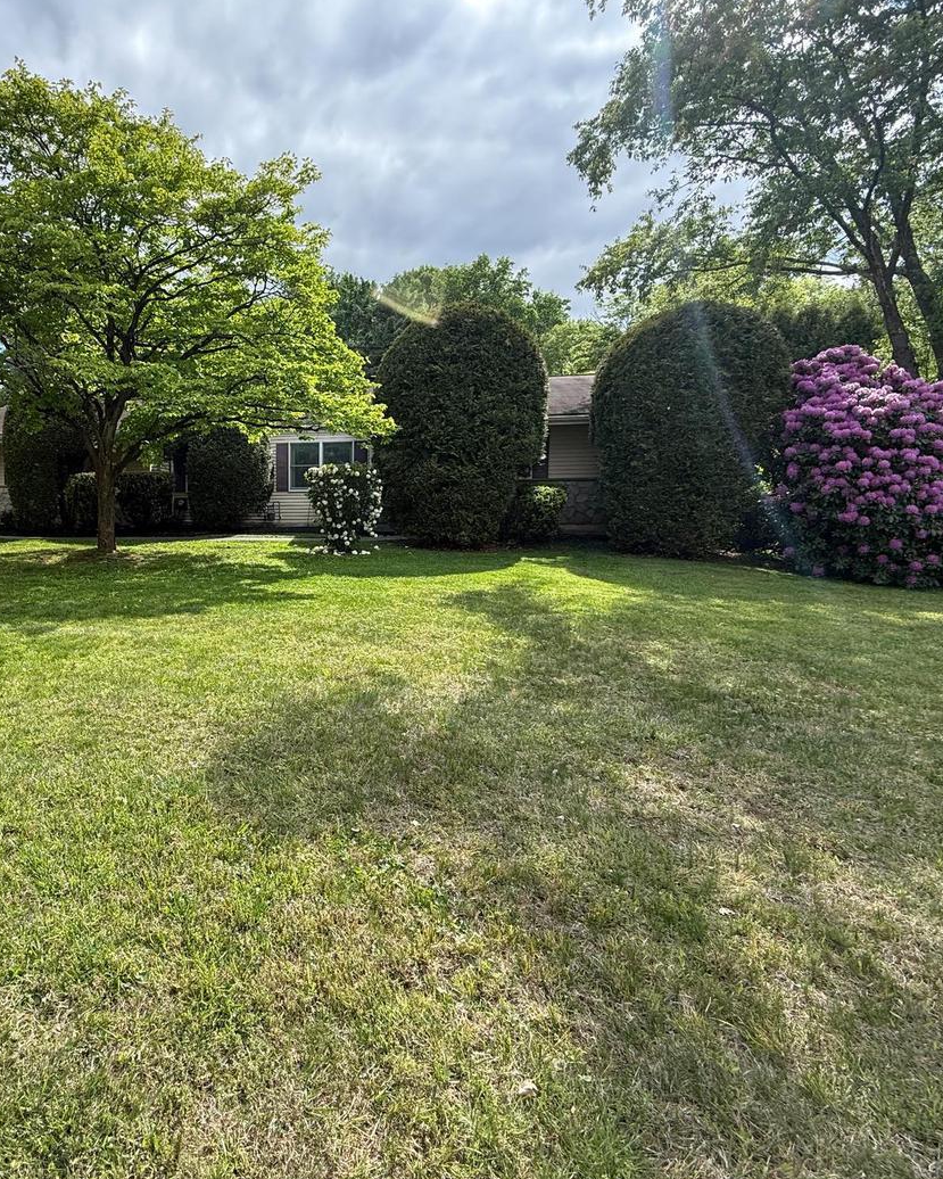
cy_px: 571
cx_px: 279
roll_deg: +0.4
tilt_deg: -4.7
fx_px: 663
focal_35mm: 19
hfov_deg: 67.9
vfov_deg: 83.3
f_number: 2.2
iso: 50
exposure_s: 1/494
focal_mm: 2.22
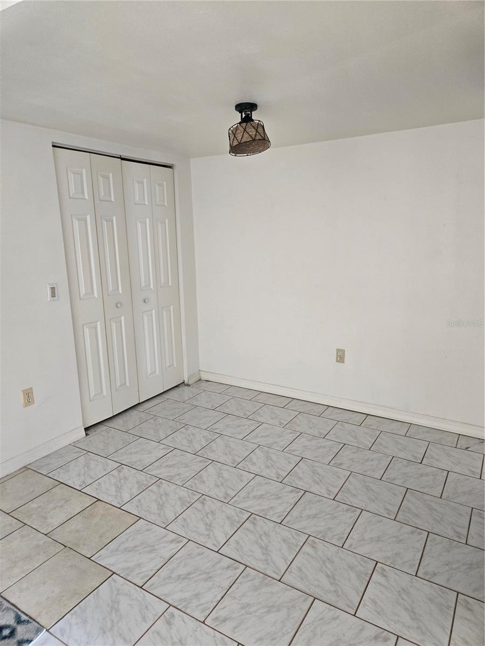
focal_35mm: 23
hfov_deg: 58.9
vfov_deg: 73.9
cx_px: 242
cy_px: 323
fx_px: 430
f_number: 1.8
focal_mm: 5.4
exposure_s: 1/120
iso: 320
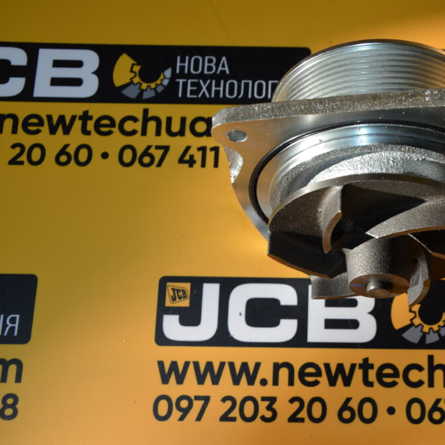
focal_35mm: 49
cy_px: 225
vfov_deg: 34.9
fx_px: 708
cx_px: 339
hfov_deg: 34.1
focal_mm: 25
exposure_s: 1/80
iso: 100
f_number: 5.6
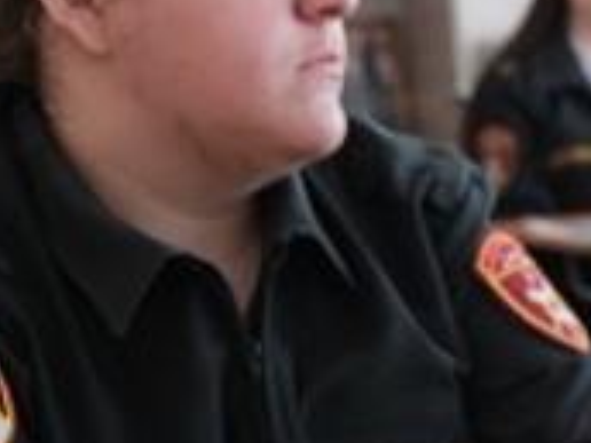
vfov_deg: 7.2
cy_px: 391
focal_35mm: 206
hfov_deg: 9.1
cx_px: 1137
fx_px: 3517
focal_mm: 32.9
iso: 320
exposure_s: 1/58
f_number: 3.6
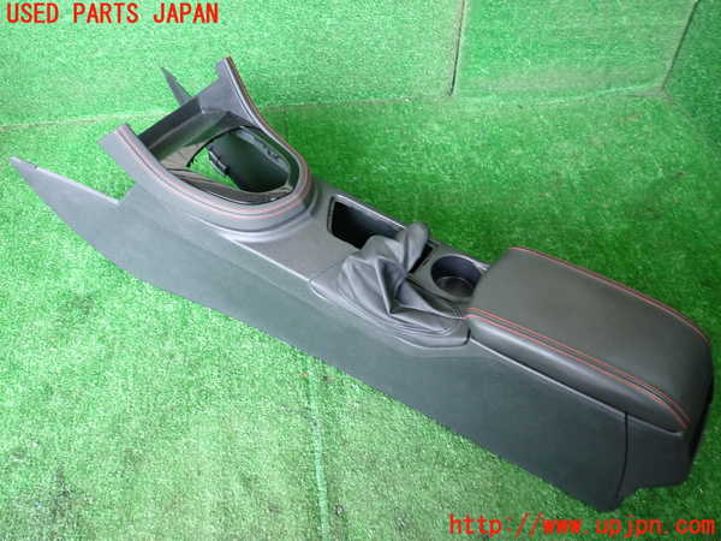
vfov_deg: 46.8
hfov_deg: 60.0
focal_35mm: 30
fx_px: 625
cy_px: 270
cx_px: 360
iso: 500
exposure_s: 1/30
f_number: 2.3
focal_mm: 5.4
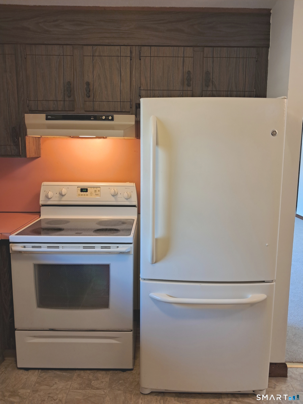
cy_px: 202
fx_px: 315
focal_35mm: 27
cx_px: 152
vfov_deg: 65.3
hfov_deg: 51.4
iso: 200
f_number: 1.8
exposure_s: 1/33
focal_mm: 4
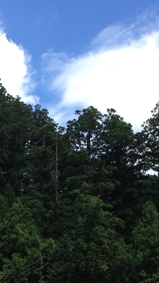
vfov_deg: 26.8
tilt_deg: +13.1
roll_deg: -1.9
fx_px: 577
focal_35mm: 77
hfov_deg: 15.4
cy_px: 240
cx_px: -1
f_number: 2.4
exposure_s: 1/1153
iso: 50
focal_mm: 4.12
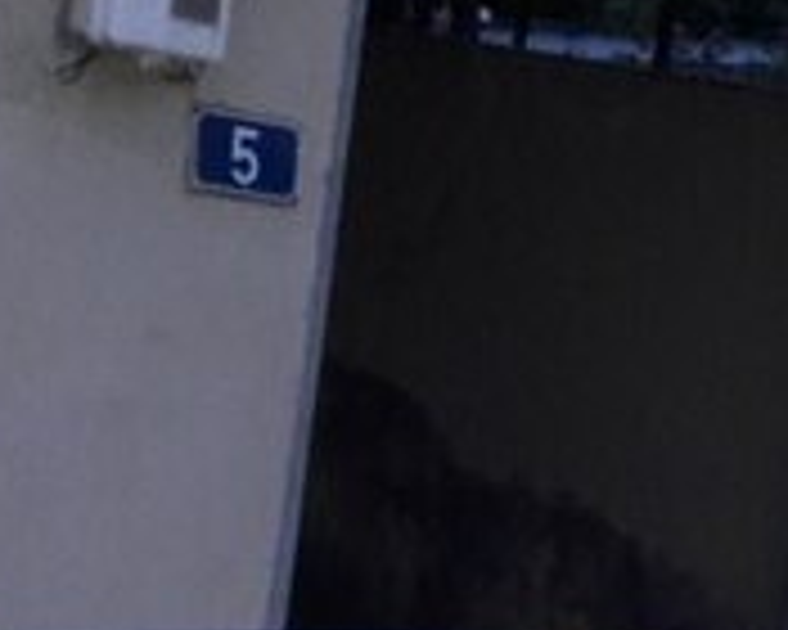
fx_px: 2402
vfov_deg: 14.1
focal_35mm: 103
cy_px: 911
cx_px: 923
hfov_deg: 17.8
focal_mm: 3.7
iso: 200
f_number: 1.9
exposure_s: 1/17
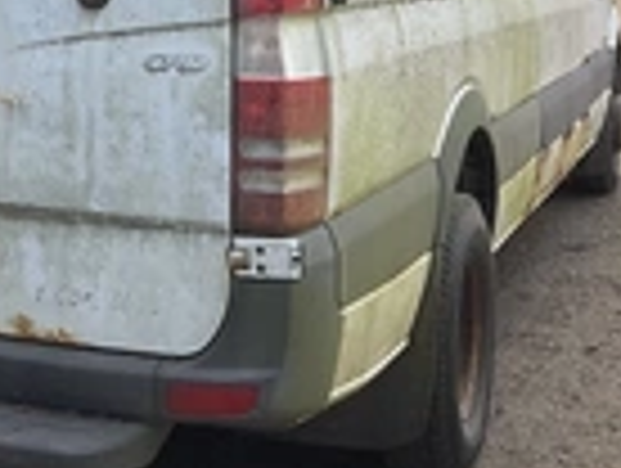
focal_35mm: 84
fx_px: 1510
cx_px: -22
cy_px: -122
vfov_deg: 16.7
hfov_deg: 22.2
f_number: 1.8
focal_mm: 3
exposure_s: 1/1098
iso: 25
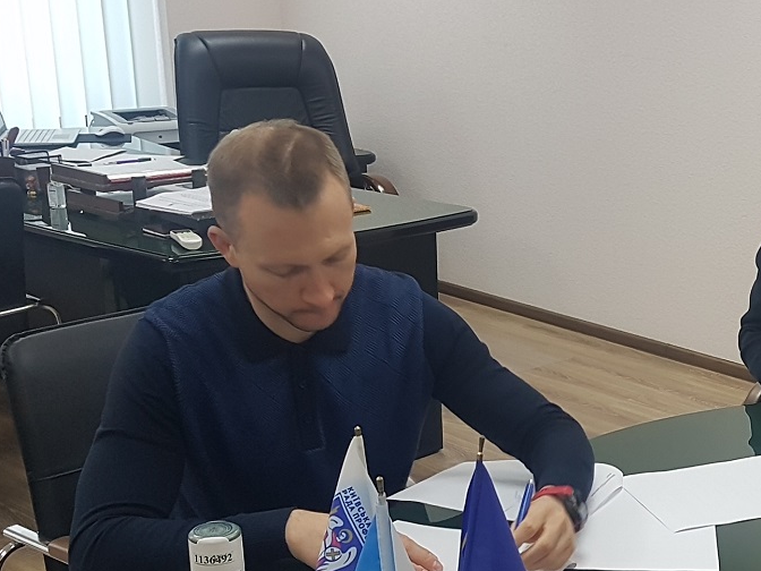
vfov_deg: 25.2
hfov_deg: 31.0
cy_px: 361
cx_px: 749
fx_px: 1275
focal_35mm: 58
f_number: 1.7
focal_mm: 4.2
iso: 125
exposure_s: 1/100
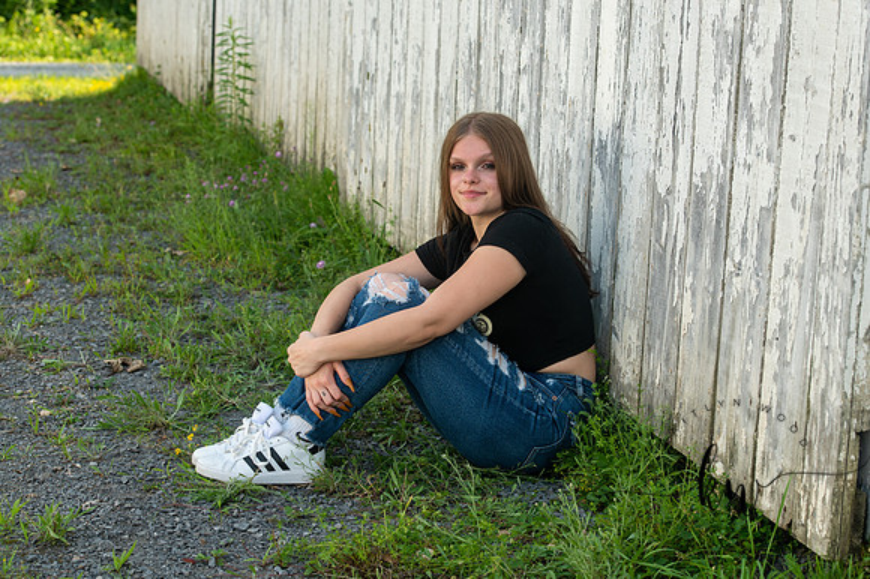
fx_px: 1884
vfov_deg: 17.5
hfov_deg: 26.0
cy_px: 290
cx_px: 435
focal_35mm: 78
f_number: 6.3
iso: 400
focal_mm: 78
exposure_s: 1/250
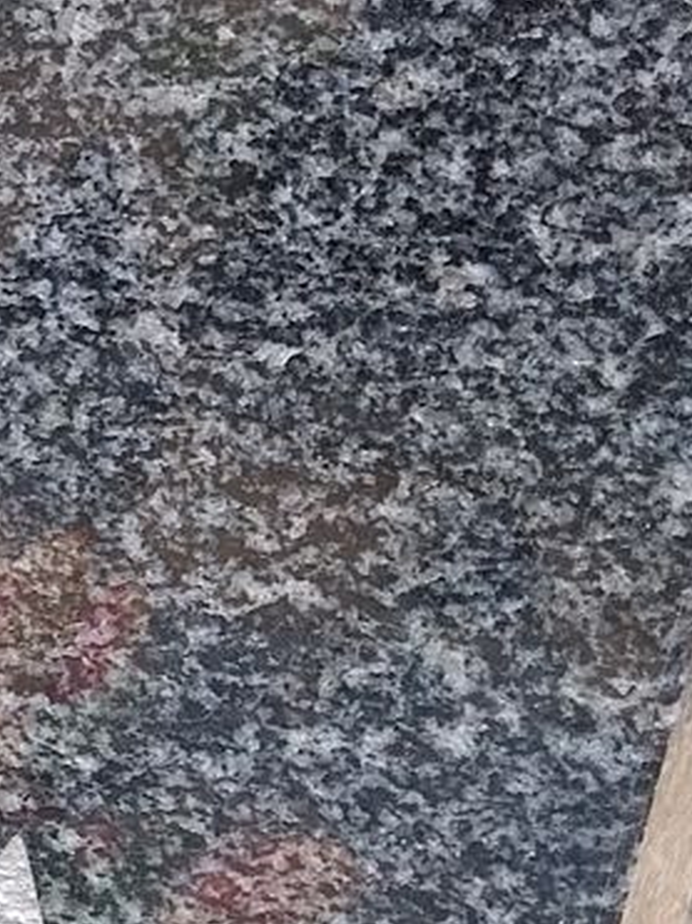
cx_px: -943
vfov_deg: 13.7
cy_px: 745
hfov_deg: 9.3
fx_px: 3814
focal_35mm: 143
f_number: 1.8
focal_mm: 4
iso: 25
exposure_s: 1/128
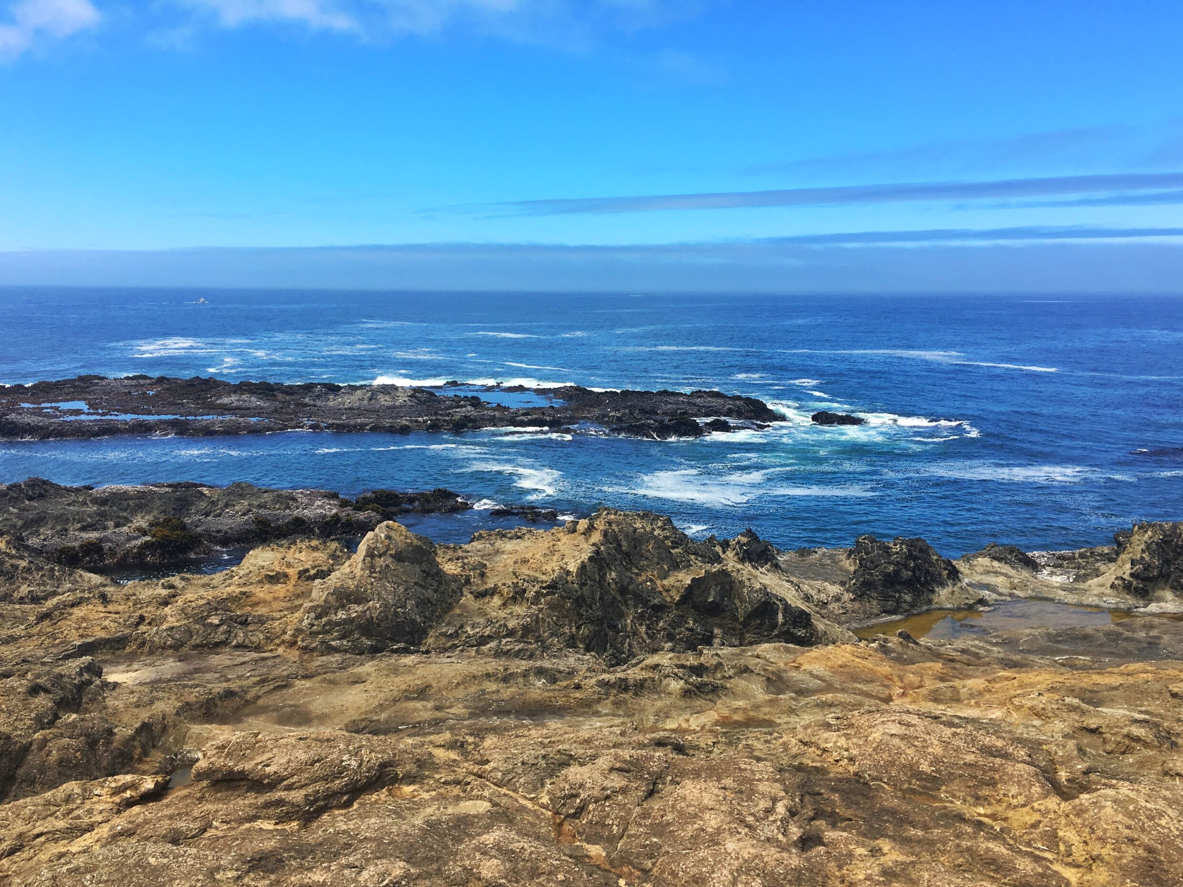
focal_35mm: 30
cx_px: 581
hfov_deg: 60.0
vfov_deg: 46.8
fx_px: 1025
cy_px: 458
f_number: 2.2
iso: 25
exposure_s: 1/1451
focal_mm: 4.15
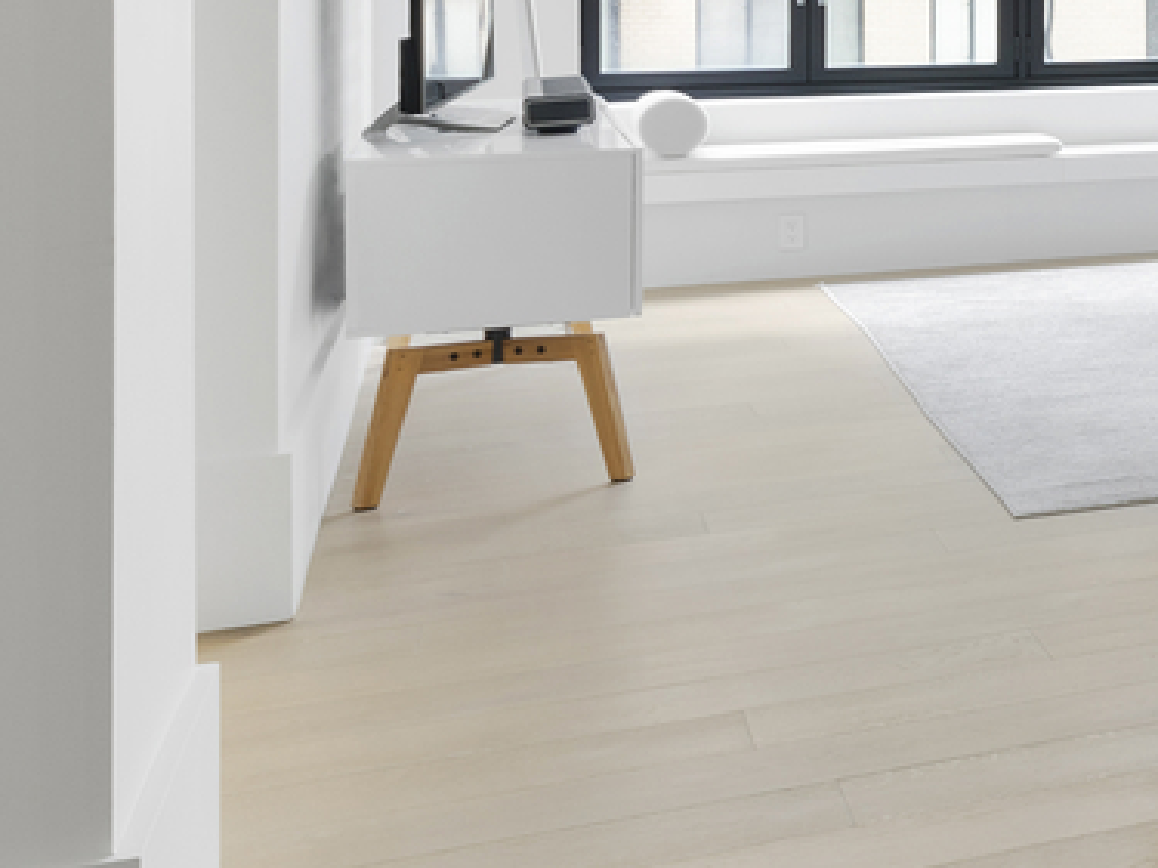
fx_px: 2308
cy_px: -82
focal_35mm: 69
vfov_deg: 20.3
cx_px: 2001
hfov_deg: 20.9
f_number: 8
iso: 100
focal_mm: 14
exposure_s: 2.5
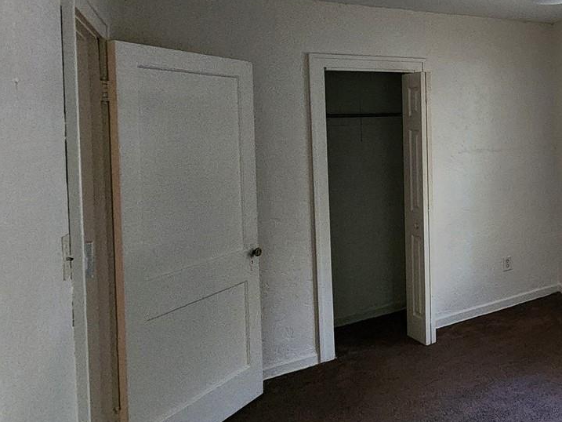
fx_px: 471
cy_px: 125
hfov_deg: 46.2
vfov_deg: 47.1
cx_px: 614
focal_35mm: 29
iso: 640
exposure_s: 1/30
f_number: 2.2
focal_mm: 2.2
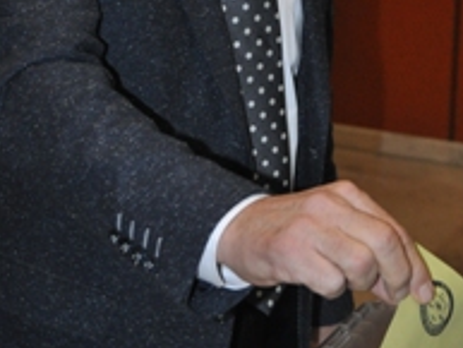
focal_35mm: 127
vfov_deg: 11.5
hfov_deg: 15.5
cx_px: 297
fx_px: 1700
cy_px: -55
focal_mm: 38
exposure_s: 1/60
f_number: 4.2
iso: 800
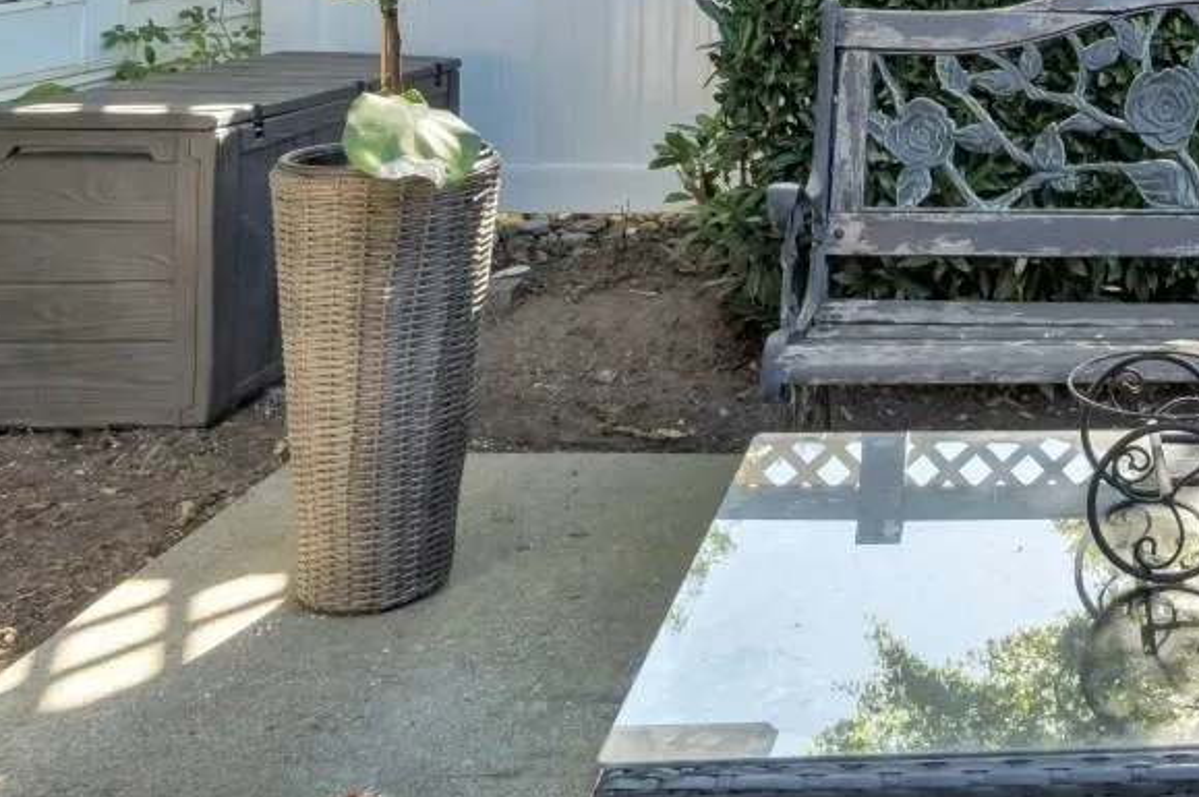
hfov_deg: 40.1
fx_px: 1398
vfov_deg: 28.6
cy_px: -102
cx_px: 1230
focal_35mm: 42
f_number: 8
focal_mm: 10
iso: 400
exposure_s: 1/100
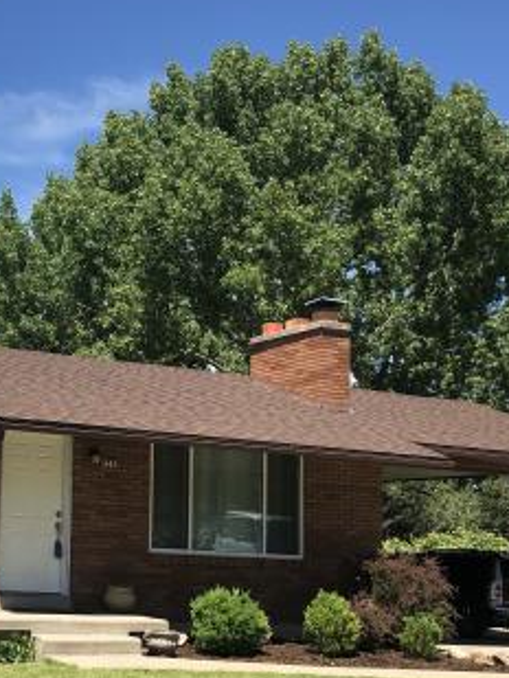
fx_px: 1136
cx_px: 4
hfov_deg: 24.2
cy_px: 391
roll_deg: -2.6
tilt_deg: +7.6
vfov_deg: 33.2
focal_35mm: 58
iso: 20
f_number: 1.8
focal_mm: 3.99
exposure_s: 1/1312
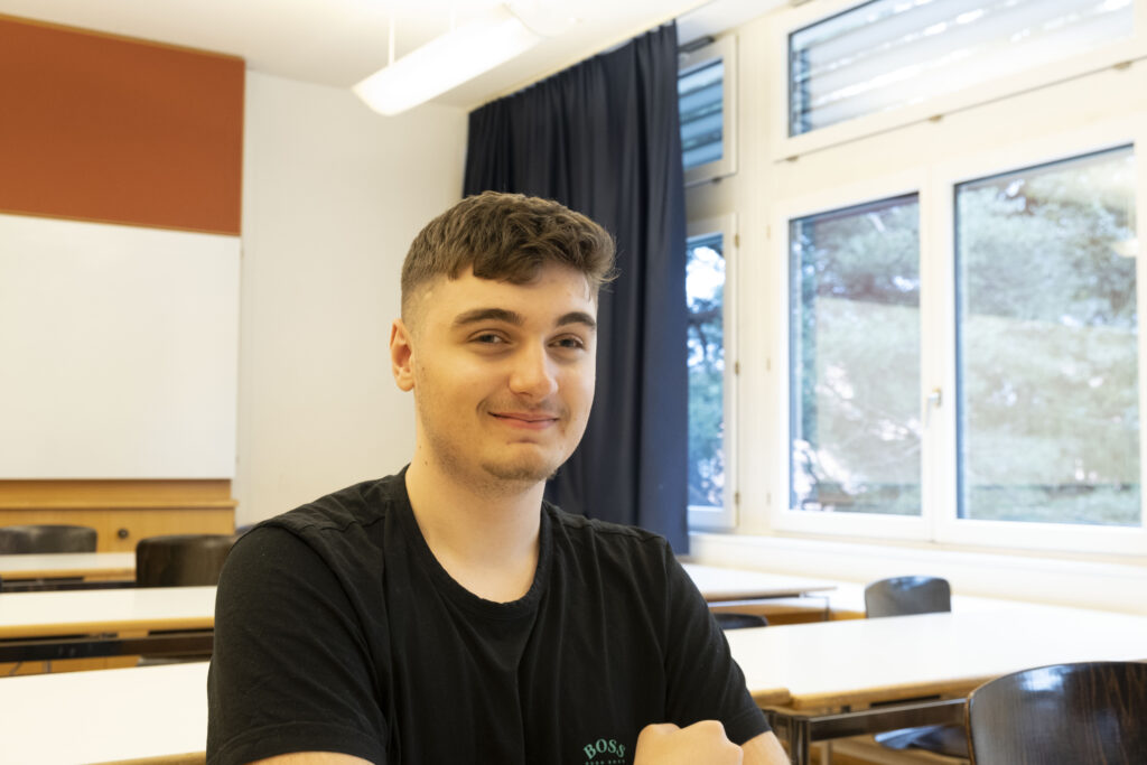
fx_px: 1275
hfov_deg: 48.5
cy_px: 382
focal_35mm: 40
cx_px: 574
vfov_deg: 33.4
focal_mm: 26.5
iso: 1600
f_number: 5.6
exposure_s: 1/40
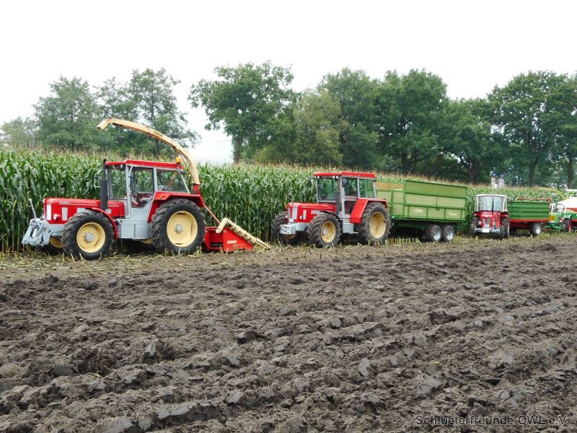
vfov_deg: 36.8
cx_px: 288
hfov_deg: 47.9
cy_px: 216
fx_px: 650
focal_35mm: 39
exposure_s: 1/50
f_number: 4.5
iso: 80
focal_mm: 6.9
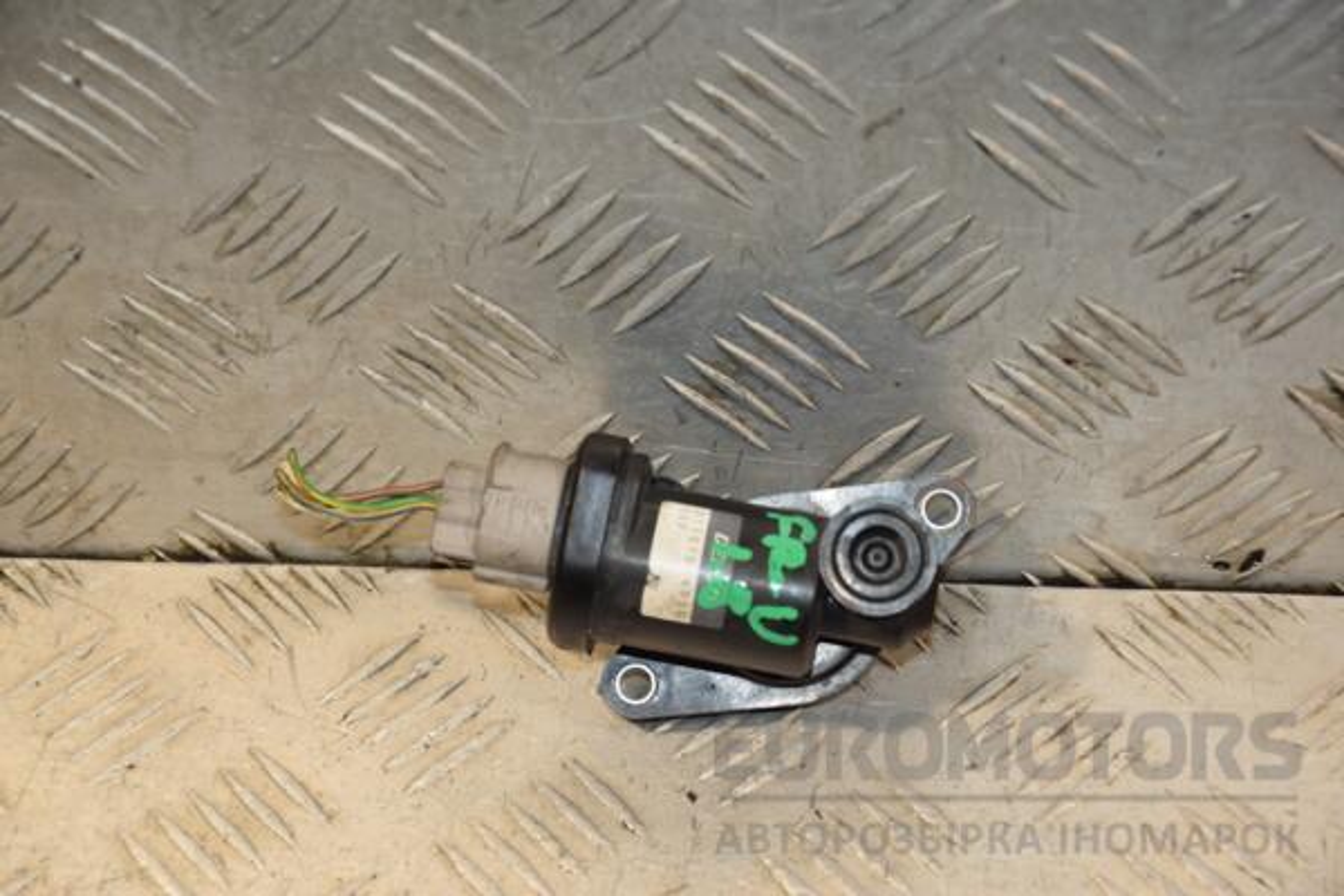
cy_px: 448
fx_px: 4200
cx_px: 672
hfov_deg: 18.2
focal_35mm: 112
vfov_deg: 12.2
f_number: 5.6
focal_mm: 75
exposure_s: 1/200
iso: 800
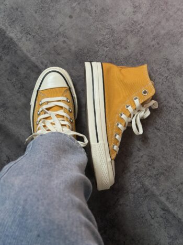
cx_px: 92
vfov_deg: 39.7
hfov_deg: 30.3
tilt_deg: -78.2
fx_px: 338
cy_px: 122
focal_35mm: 48
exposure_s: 1/1403
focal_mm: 6.76
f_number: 1.78
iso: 64
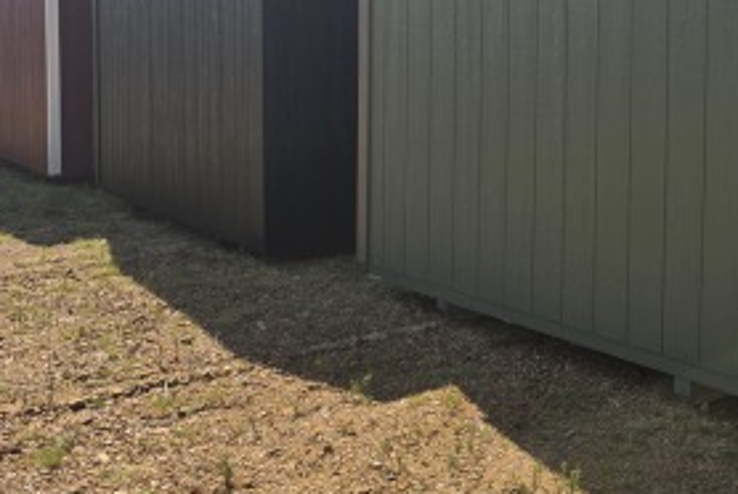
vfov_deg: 24.0
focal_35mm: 55
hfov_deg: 32.4
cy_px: 56
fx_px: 1129
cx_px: 788
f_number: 1.4
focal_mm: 6.5
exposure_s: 1/7939
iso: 50
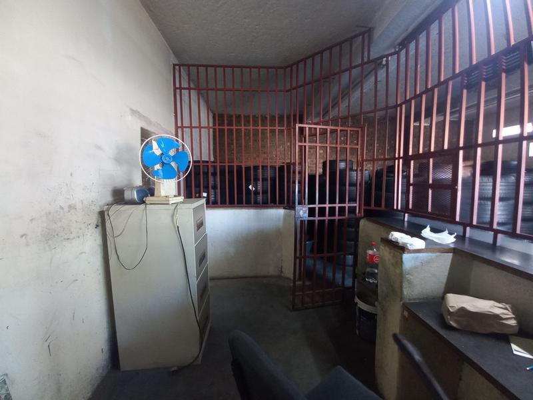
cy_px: 200
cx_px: 266
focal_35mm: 13
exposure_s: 1/14.3
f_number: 2.2
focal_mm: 1.42
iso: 200
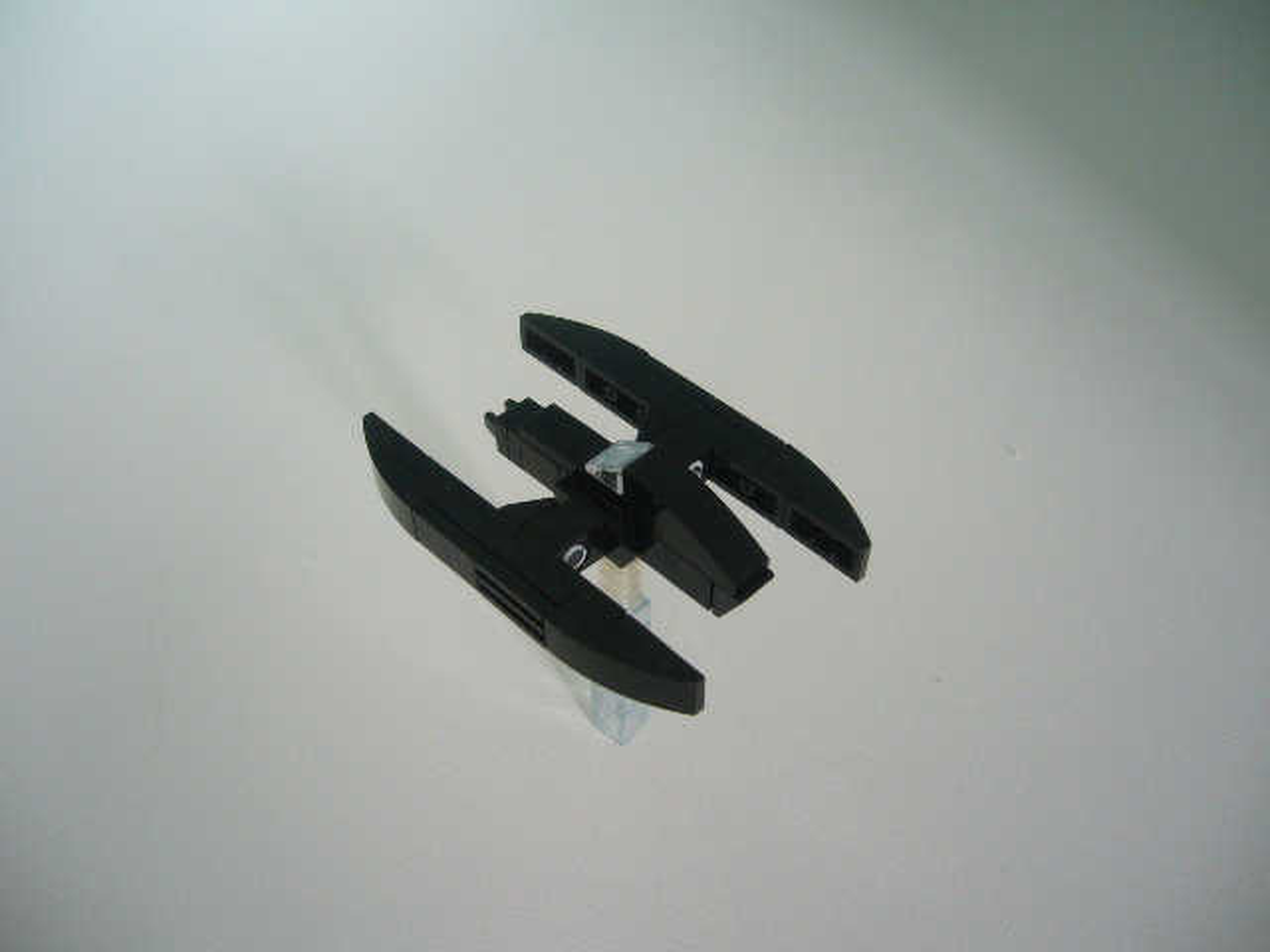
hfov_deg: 52.6
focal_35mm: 35
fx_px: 1284
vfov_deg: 40.7
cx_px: 635
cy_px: 476
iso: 100
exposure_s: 1/40
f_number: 2.8
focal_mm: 5.8
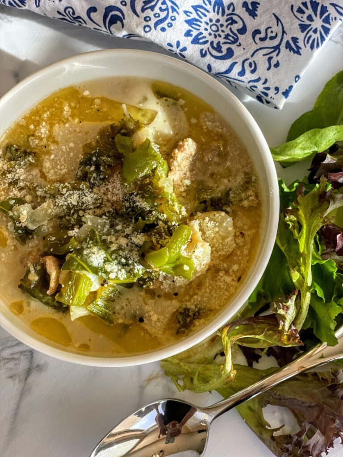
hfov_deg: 28.0
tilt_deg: -76.4
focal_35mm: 52
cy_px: 228
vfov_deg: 36.8
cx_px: 172
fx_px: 687
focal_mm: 6
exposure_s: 1/122
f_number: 2
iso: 64
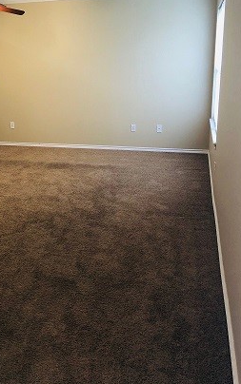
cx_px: 80
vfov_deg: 52.5
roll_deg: +1.7
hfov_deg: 34.2
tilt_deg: -12.9
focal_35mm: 37
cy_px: 160
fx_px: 388
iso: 50
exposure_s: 1/15
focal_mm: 4
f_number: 1.8
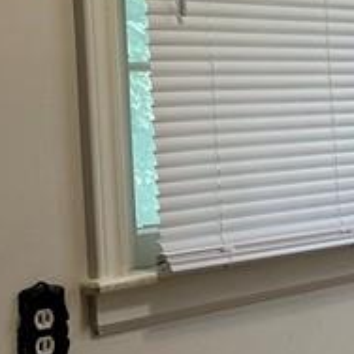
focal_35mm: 125
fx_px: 1446
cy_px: 275
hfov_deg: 12.9
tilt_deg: -8.5
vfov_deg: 13.9
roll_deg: -0.1
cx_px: 597
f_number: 1.5
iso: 125
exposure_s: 1/120
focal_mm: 5.7
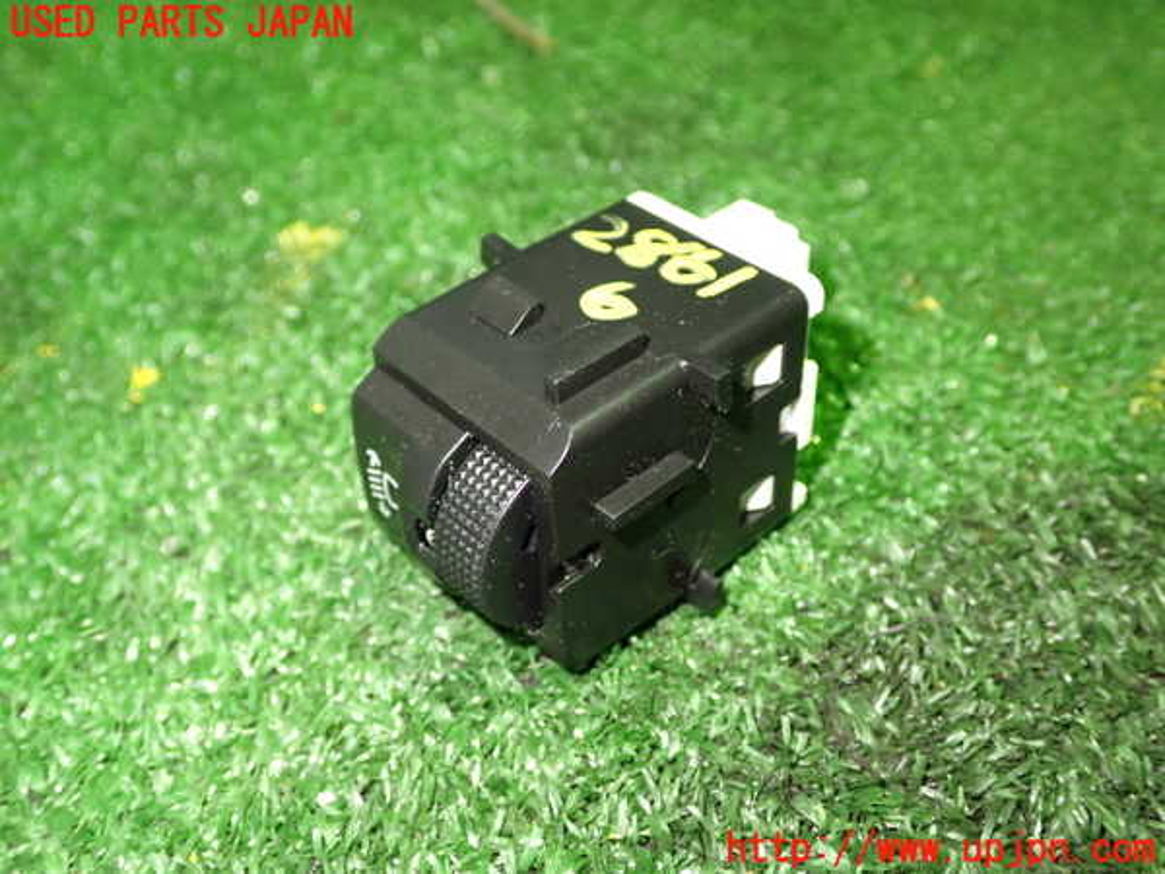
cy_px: 437
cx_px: 582
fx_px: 1279
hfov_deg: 49.0
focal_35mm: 38
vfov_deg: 37.7
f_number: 2.7
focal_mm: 6.83
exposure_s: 1/40
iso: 800
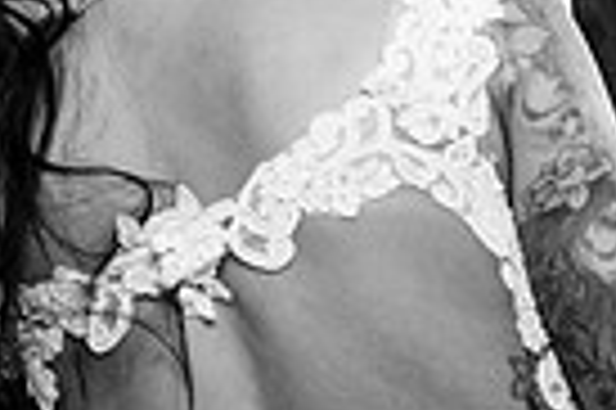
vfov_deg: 3.6
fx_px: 6563
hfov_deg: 5.4
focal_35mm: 384
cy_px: -264
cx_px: 297
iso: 2000
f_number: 4
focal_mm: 70
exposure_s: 1/250
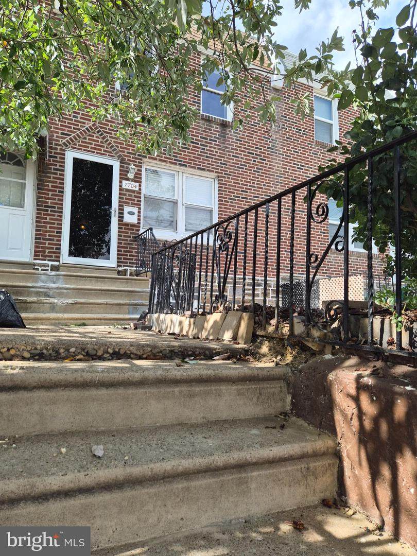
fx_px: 369
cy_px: 278
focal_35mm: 23
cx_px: 208
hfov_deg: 58.9
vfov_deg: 73.9
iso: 80
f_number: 1.8
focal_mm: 5.4
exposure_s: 1/1668
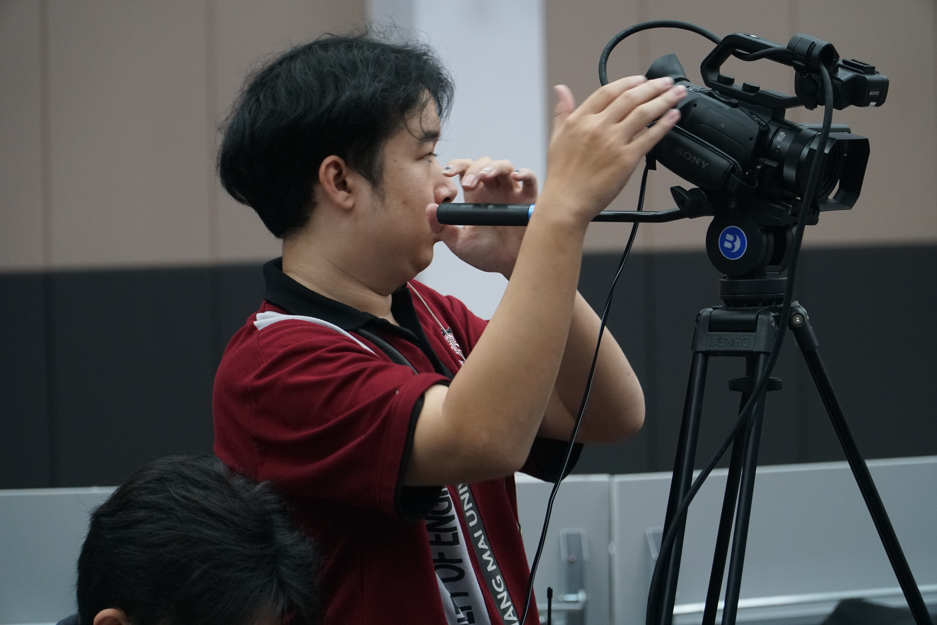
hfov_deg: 16.1
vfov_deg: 10.8
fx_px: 3318
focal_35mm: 128
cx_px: 468
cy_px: 312
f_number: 4
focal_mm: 85
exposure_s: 1/100
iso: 1600
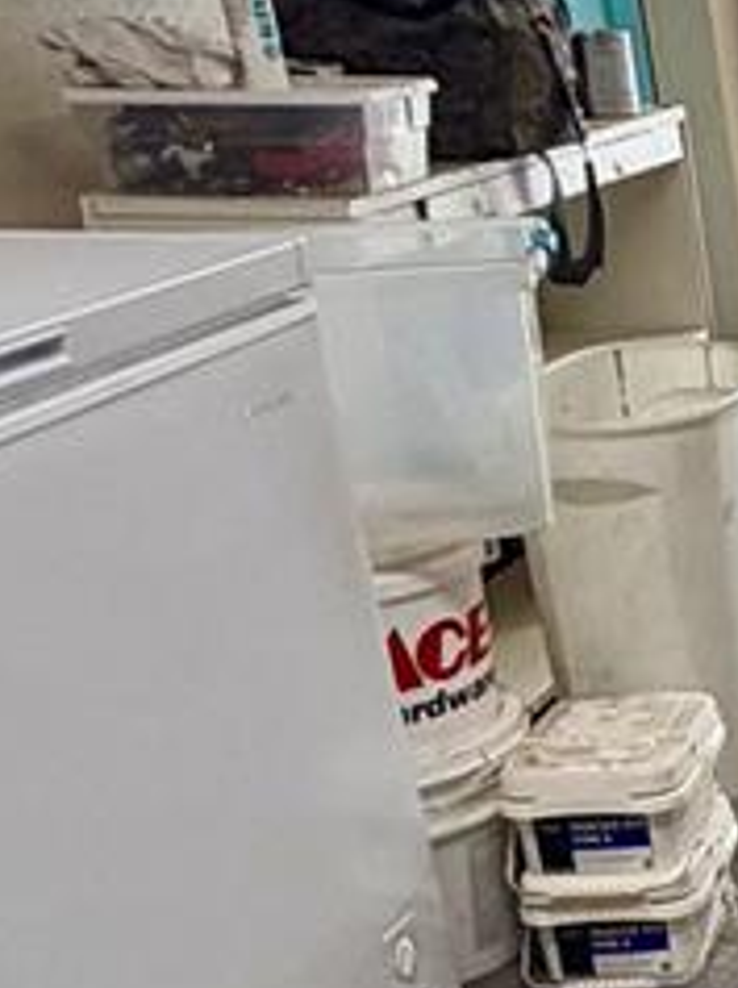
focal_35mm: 71
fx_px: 2024
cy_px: 684
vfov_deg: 27.2
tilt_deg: -22.1
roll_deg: -0.2
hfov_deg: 15.3
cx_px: 1593
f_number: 2.2
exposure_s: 1/120
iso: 160
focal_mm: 2.22
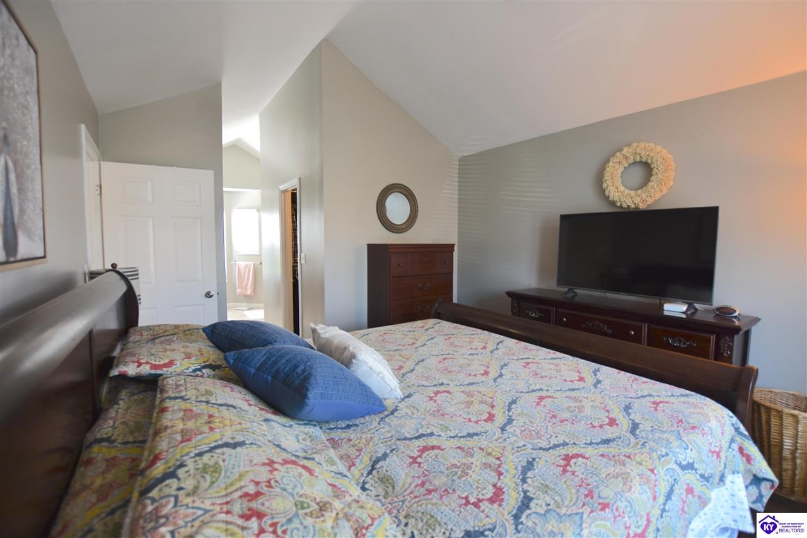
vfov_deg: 77.3
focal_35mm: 15
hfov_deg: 100.4
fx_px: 336
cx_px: 404
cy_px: 269
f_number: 3.5
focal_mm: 10
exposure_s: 1/15
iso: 180
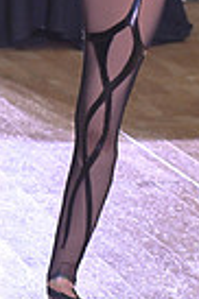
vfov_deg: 4.8
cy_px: -94
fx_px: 3591
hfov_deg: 3.2
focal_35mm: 432
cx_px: -104
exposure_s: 1/320
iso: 2000
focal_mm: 102
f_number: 5
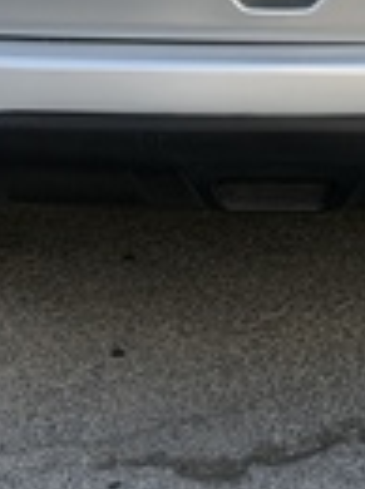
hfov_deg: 8.7
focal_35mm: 169
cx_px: 356
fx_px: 2384
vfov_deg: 11.1
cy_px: -329
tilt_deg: -6.2
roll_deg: -0.2
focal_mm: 6.76
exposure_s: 1/1715
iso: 100
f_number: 1.78
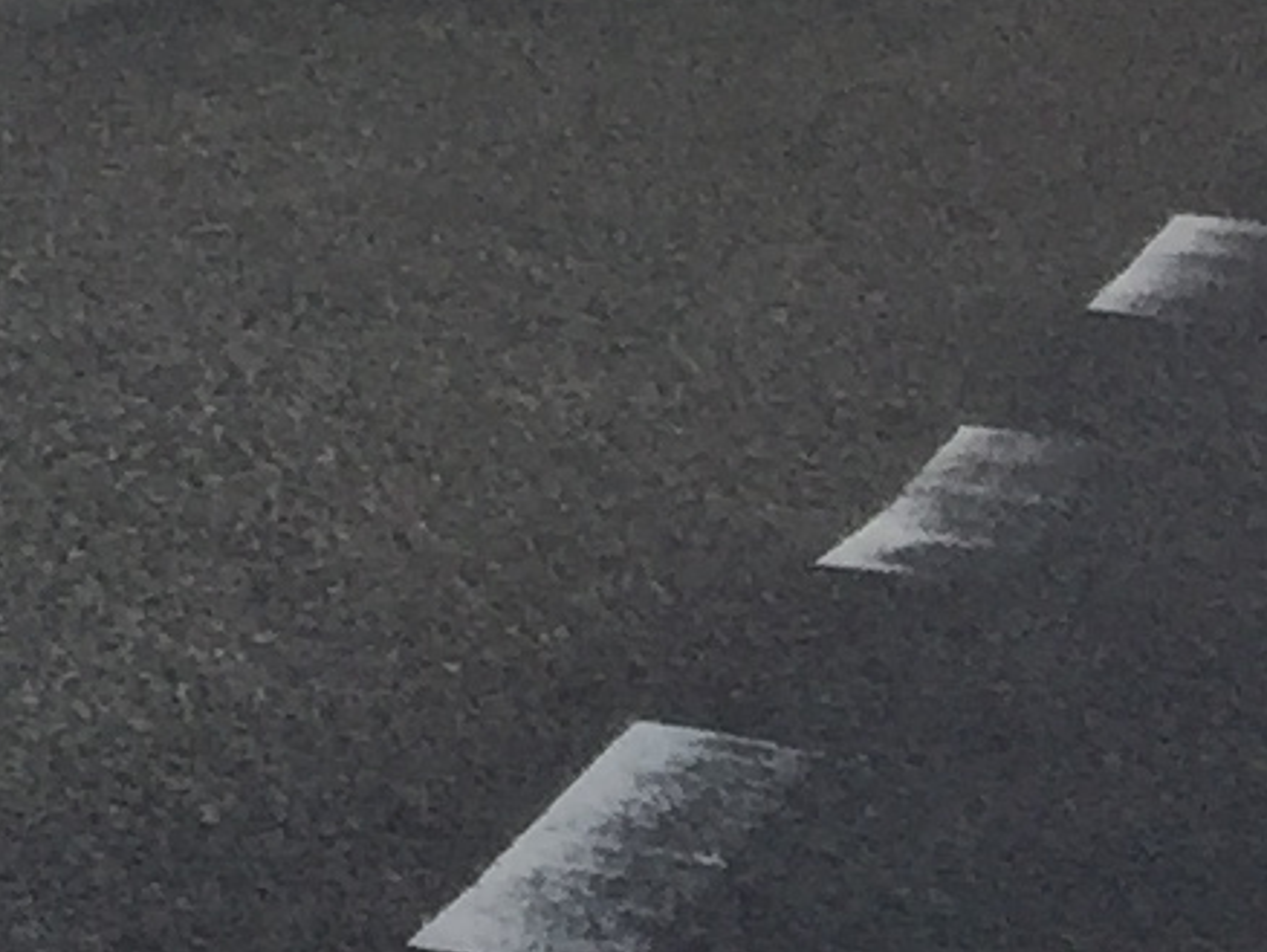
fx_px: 7910
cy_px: -2167
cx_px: -2789
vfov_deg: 6.2
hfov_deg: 7.7
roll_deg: -0.4
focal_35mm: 216
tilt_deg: +10.5
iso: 32
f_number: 2.2
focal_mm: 4.15
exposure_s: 1/403
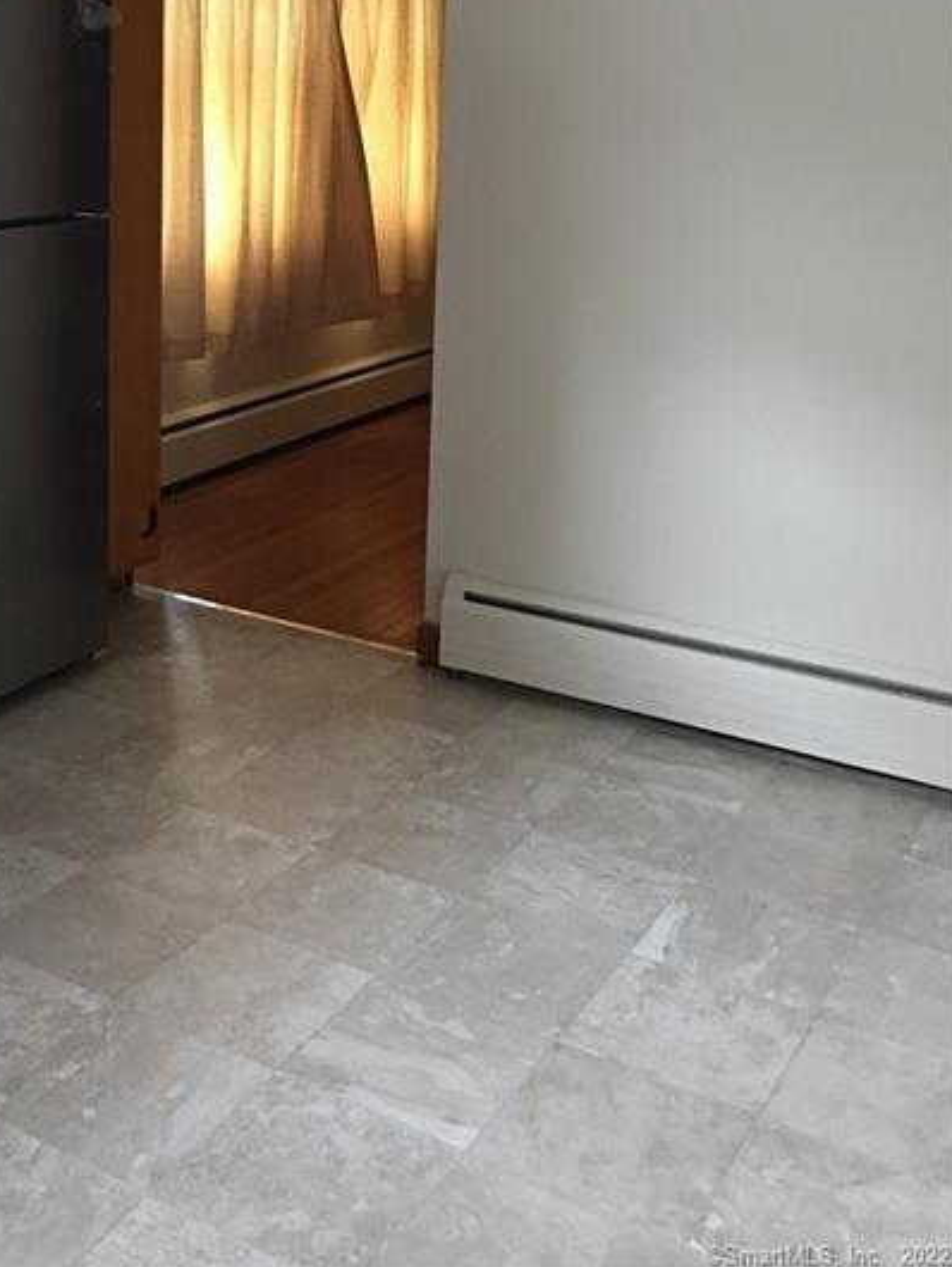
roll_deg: -1.0
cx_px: 273
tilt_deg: -9.3
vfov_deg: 43.7
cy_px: 354
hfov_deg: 33.9
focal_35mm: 42
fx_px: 1539
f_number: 2.2
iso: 100
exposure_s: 1/4
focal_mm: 4.15
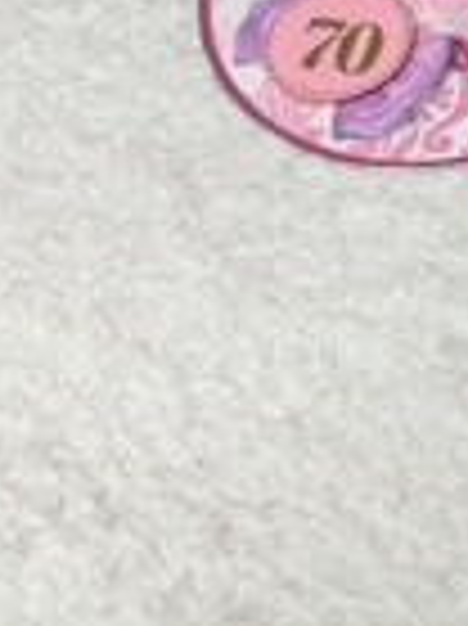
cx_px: 709
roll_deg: -2.7
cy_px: -383
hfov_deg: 13.0
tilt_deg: -27.6
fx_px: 1932
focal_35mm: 107
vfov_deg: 16.4
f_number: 2.4
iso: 50
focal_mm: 4.12
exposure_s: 1/60
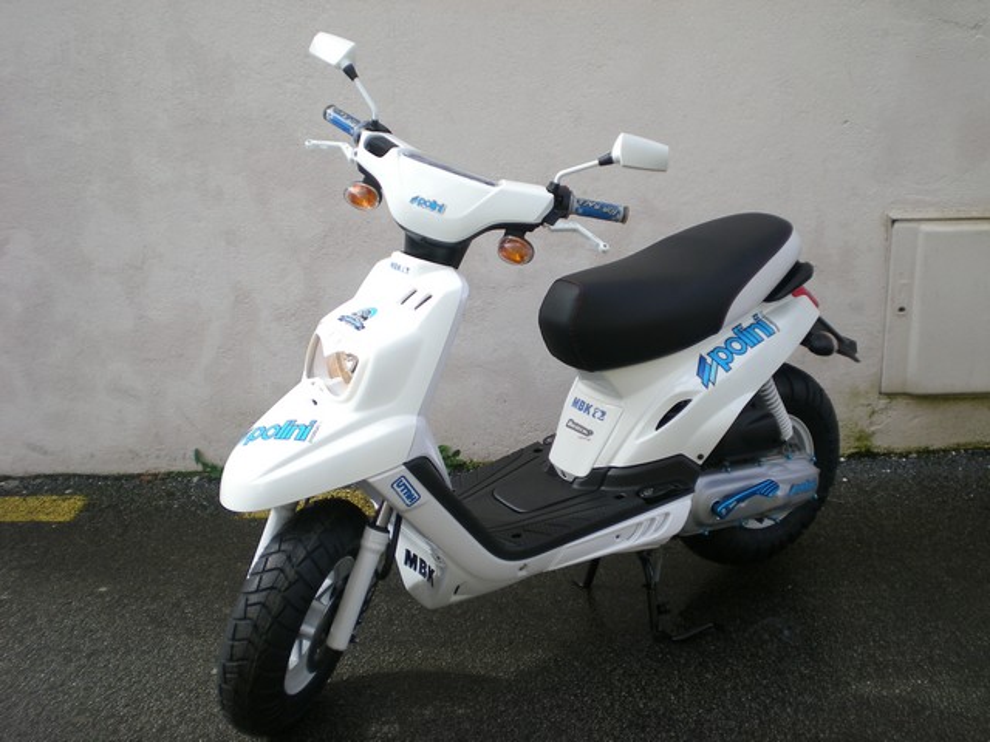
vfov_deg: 32.9
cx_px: 495
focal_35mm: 44
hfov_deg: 42.9
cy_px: 371
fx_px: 1258
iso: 50
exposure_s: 1/230
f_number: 3.5
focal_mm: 7.4
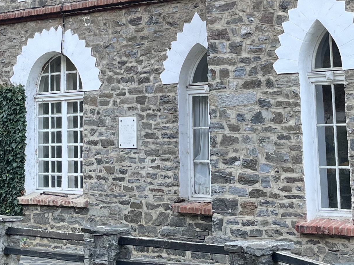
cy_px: -7
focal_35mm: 86
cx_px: 168
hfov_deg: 22.8
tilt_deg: +9.7
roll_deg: +0.3
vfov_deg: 16.8
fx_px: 879
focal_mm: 5.1
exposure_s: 1/122
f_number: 1.6
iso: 40
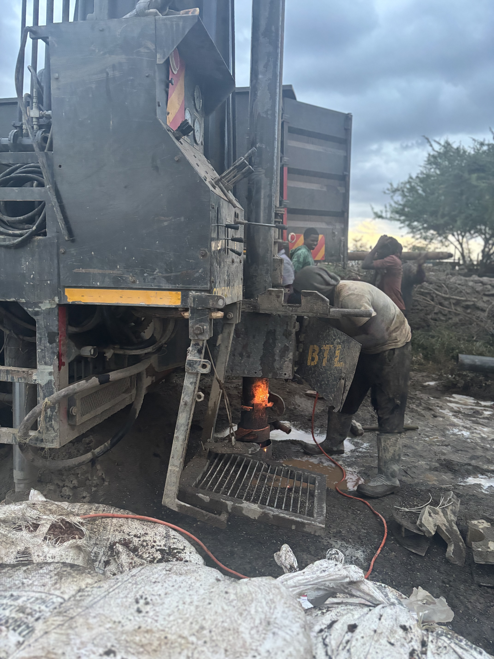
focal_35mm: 26
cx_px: 247
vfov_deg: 67.3
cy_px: 330
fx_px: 495
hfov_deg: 53.1
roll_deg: -2.0
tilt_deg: -7.9
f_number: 1.6
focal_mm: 5.96
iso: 500
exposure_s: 1/35
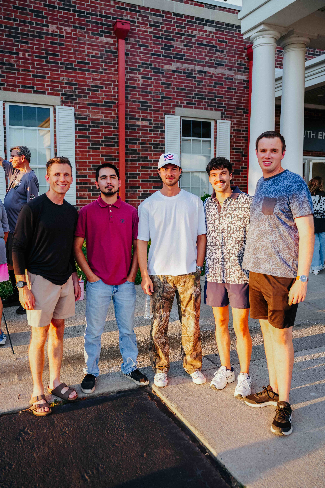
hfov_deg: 42.6
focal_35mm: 31
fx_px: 417
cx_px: 162
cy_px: 244
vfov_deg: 60.6
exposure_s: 1/250
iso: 160
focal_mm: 30.8
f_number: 2.8
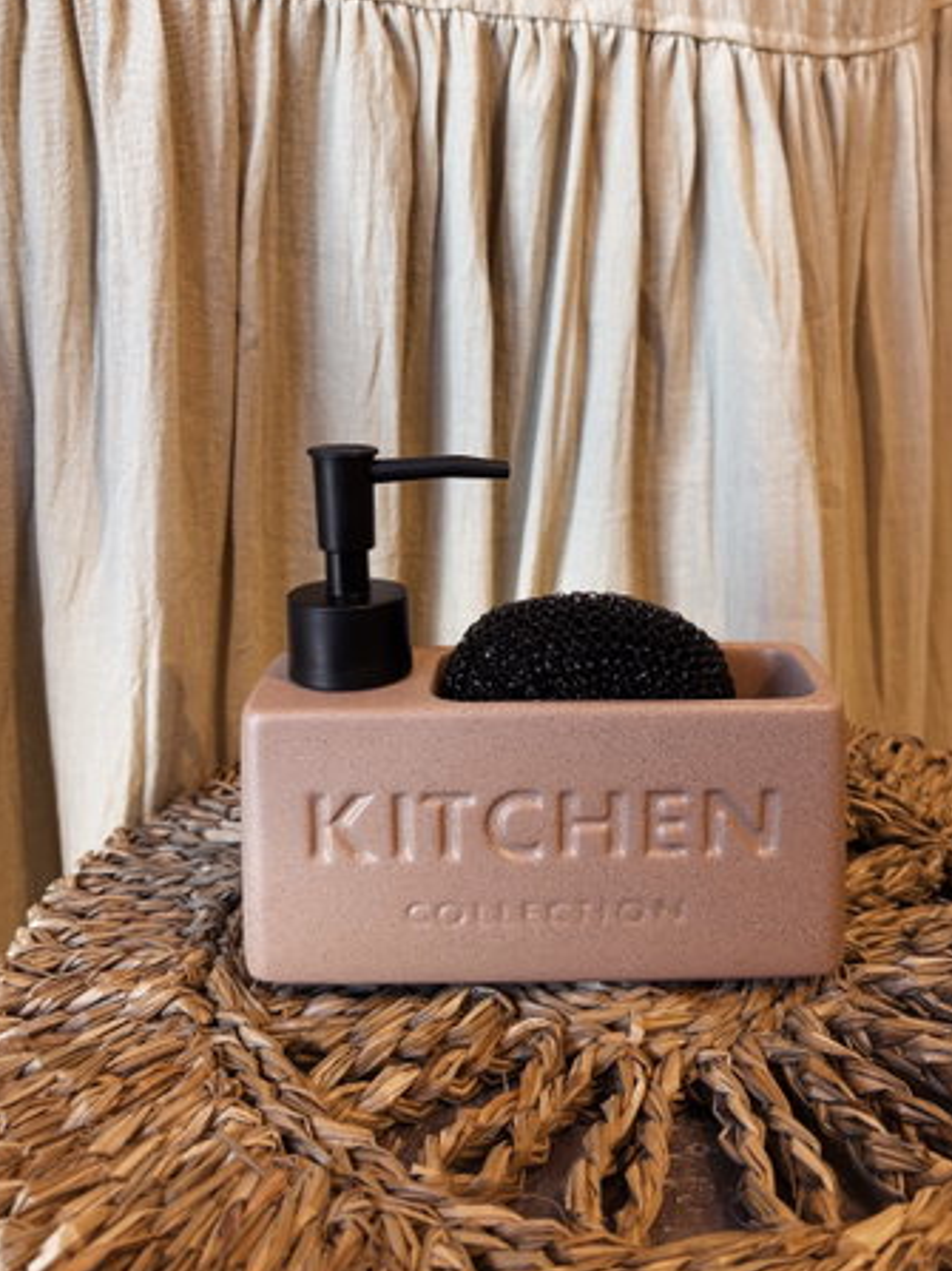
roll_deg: +0.4
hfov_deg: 45.3
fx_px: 1137
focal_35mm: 31
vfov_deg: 58.2
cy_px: 562
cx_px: 531
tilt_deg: -15.2
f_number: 1.6
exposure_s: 1/50
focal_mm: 5.96
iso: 64
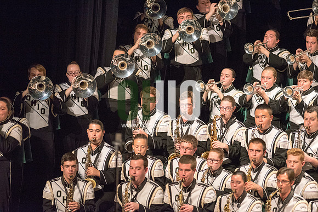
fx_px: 2650
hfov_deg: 6.9
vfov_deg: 4.6
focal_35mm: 300
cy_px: 106
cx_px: 159
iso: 4000
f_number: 2.8
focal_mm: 300
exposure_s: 1/500
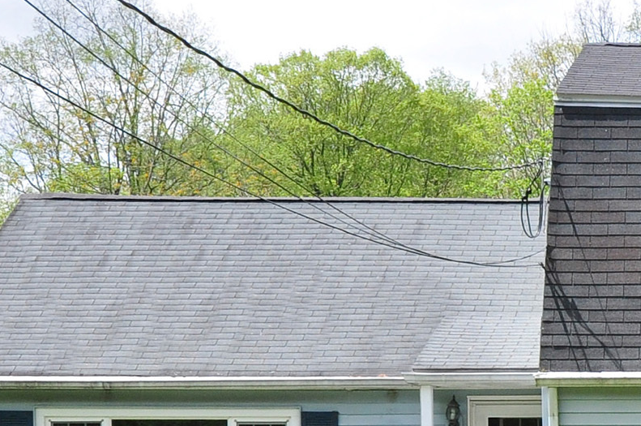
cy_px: 454
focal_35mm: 110
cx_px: 954
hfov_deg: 16.9
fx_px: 1956
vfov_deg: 12.2
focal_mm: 20
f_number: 9
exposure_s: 1/320
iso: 250
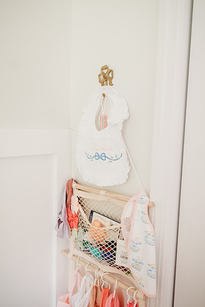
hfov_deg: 46.4
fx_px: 239
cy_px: 149
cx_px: 104
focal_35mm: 28
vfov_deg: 65.5
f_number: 2.8
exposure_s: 1/200
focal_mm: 24
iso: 1250
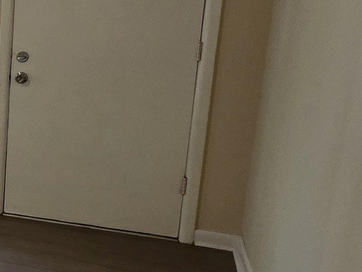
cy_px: 132
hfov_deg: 21.9
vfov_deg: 27.0
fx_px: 565
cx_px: -291
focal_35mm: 54
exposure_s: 1/60
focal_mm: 2.2
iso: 400
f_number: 1.9
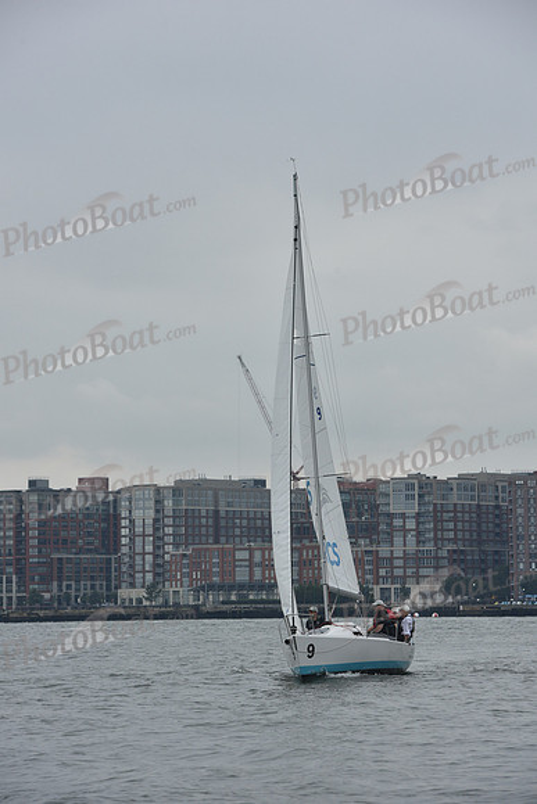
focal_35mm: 155
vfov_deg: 13.2
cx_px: 268
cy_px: 402
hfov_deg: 8.9
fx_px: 3466
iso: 400
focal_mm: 155
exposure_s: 1/800
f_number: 10
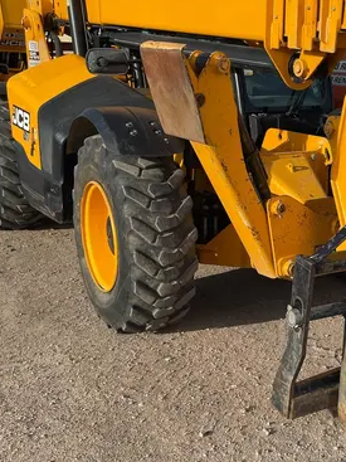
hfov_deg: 27.4
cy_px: 262
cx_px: 279
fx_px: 693
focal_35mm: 52
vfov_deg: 36.8
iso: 32
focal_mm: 4.2
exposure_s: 1/2257
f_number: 1.6
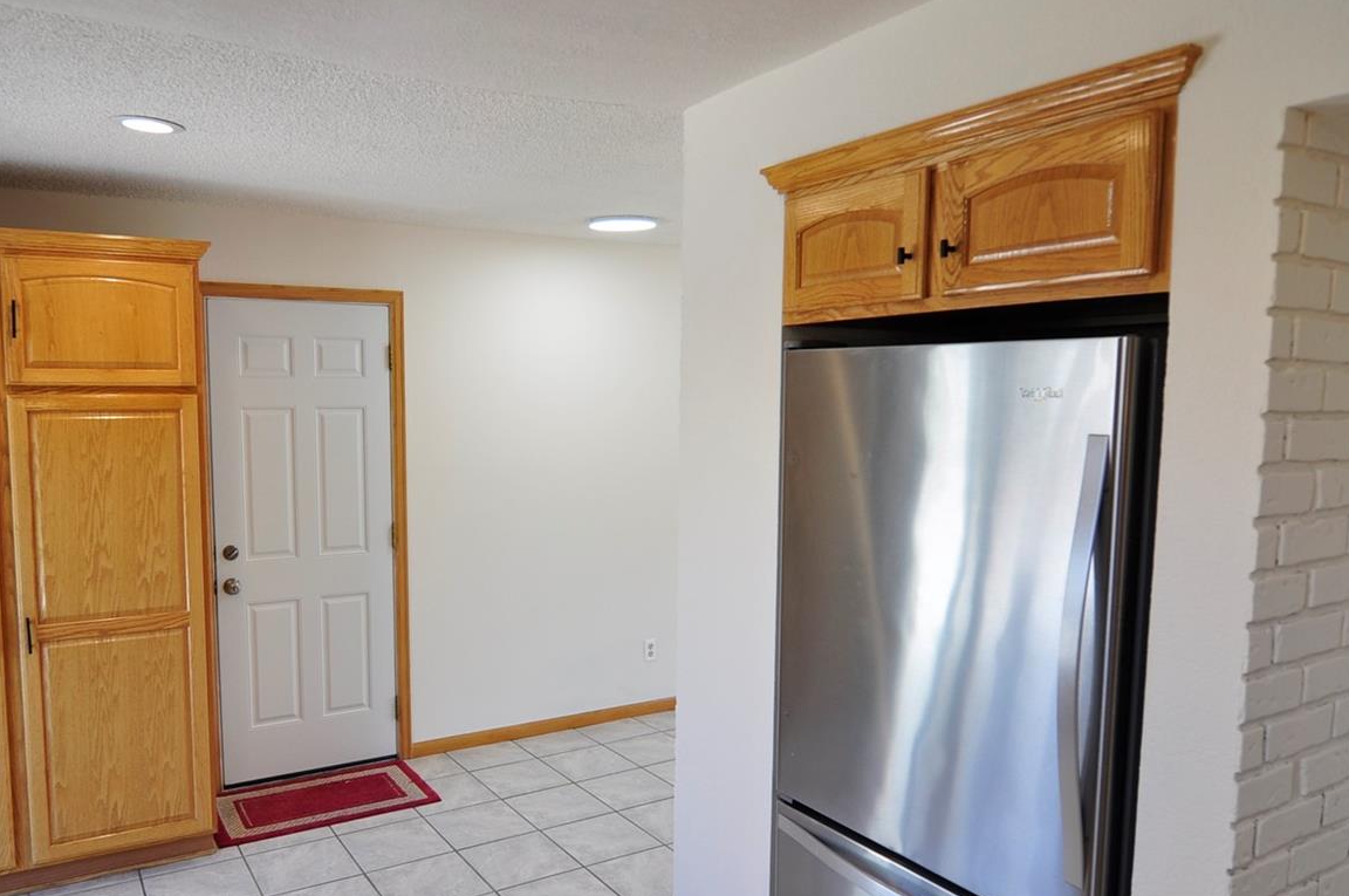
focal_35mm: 25
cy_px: 484
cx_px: 576
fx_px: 936
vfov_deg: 51.1
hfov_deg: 71.2
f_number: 4
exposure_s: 1/50
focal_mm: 12
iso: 200
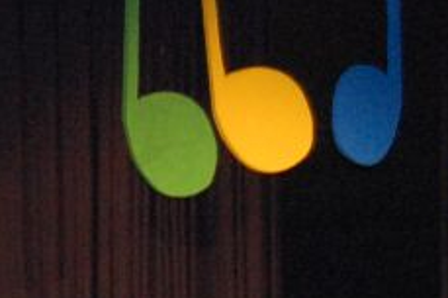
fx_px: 4588
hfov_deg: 5.4
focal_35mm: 369
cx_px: -536
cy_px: 303
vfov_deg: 3.7
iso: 1600
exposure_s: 1/60
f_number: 5.6
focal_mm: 55
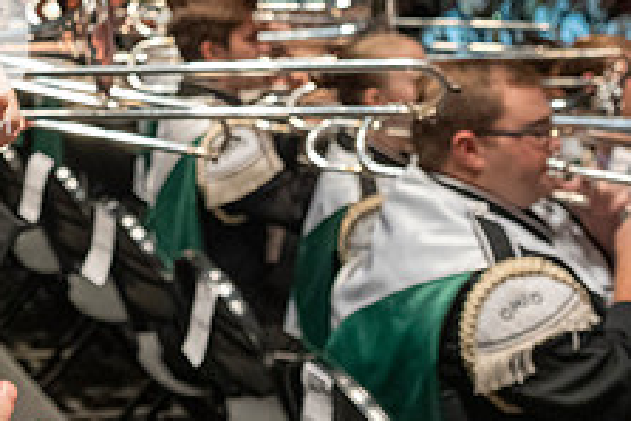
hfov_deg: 23.1
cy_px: 24
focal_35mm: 78
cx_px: -184
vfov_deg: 17.2
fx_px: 1368
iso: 1600
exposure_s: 1/500
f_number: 4
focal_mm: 30
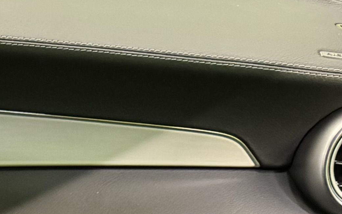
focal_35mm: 140
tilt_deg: -38.5
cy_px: 581
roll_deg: -0.1
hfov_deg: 13.0
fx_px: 1305
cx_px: -340
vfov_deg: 8.3
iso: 1000
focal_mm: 6.76
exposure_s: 1/40
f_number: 1.78
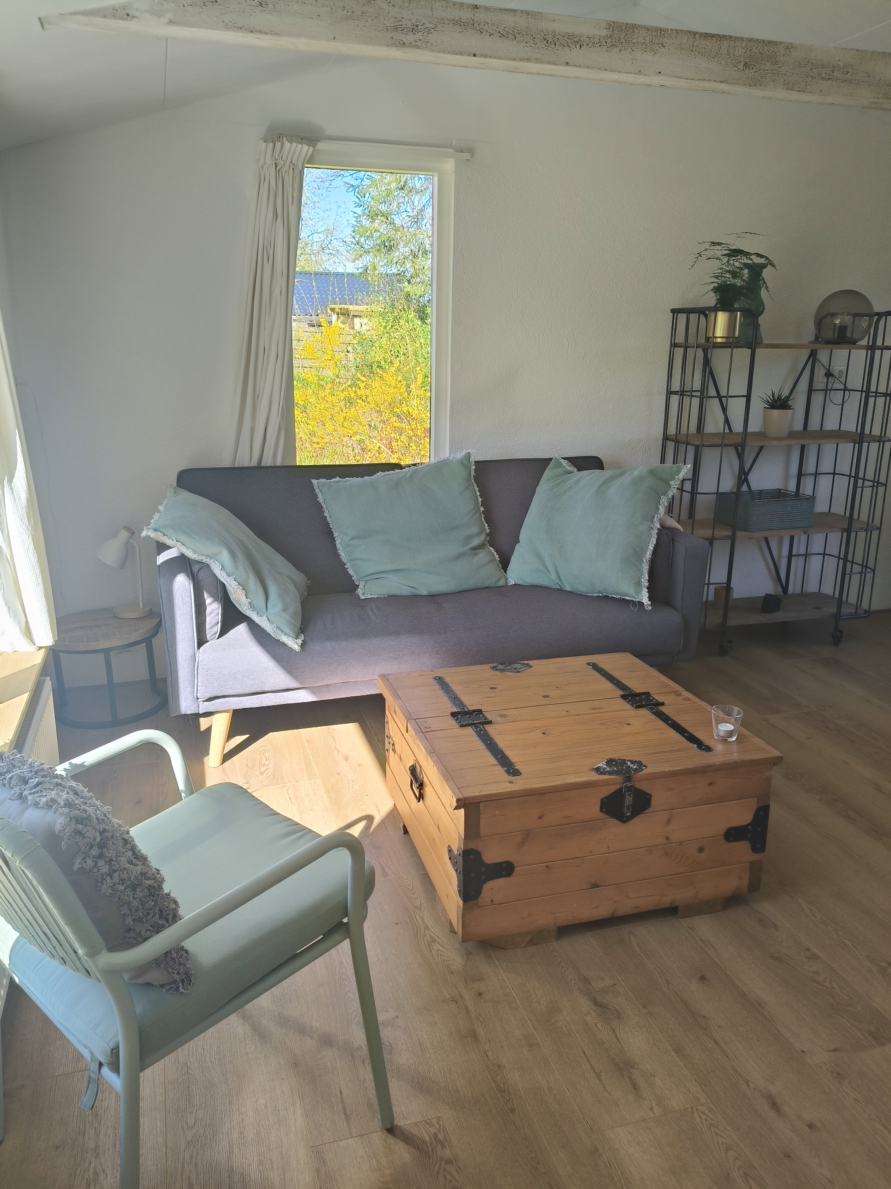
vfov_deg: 67.3
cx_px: 446
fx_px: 892
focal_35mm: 26
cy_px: 594
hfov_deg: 53.1
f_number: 1.8
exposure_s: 1/207
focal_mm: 4.84
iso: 80
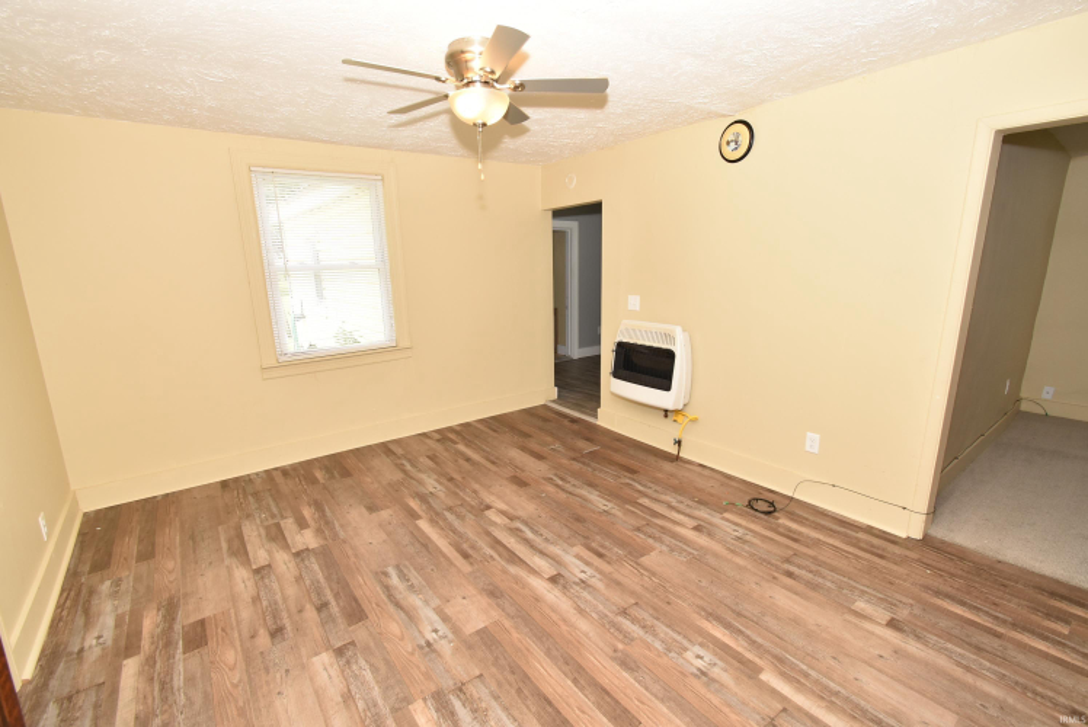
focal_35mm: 15
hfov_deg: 100.3
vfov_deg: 77.4
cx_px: 544
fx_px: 454
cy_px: 364
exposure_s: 1/100
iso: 400
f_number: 7.1
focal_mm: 10
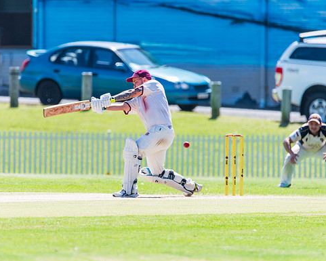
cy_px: 130
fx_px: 7421
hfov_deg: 2.5
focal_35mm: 769
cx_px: 142
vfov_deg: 2.0
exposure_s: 1/2000
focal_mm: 600
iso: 640
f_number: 6.3
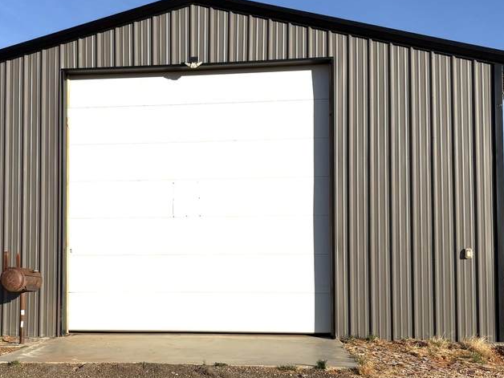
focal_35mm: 53
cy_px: 246
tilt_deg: +1.6
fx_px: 772
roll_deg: +0.9
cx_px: 174
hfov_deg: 35.9
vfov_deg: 27.4
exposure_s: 1/4950
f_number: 1.6
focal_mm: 5.96
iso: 50
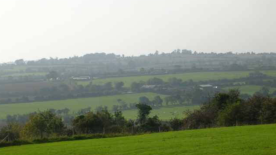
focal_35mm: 54
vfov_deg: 22.2
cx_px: 137
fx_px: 395
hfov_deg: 38.5
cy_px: 91
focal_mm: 7.5
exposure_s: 1/177
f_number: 6.2
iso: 50
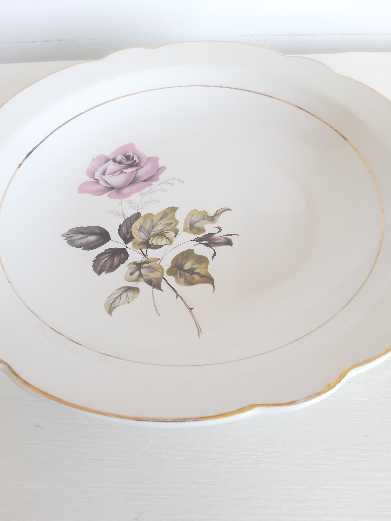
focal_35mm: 27
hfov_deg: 51.4
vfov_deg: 65.3
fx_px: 407
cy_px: 260
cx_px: 196
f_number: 1.7
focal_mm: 3.93
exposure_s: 1/200
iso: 200
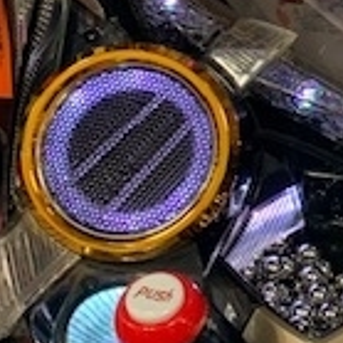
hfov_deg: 15.3
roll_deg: -2.2
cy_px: -37
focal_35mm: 106
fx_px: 1188
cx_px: 506
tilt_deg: -25.2
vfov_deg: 15.9
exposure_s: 1/53
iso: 80
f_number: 1.8
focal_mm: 4.25
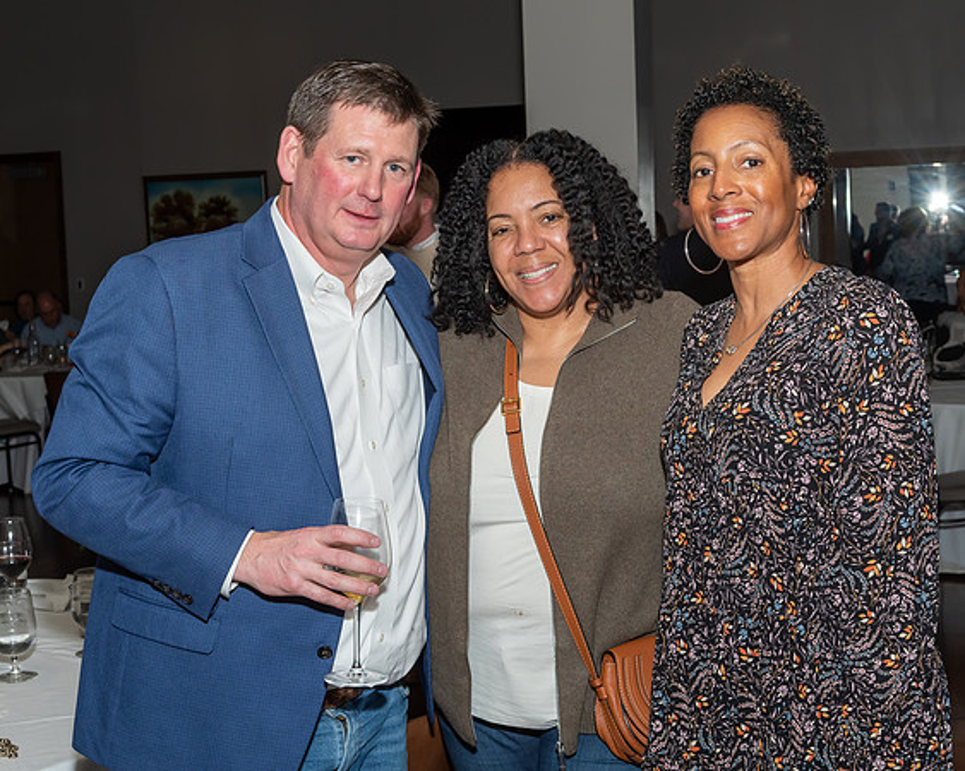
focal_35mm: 58
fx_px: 1648
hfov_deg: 32.6
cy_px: 363
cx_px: 537
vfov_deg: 26.3
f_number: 7.1
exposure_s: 1/250
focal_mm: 31
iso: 400
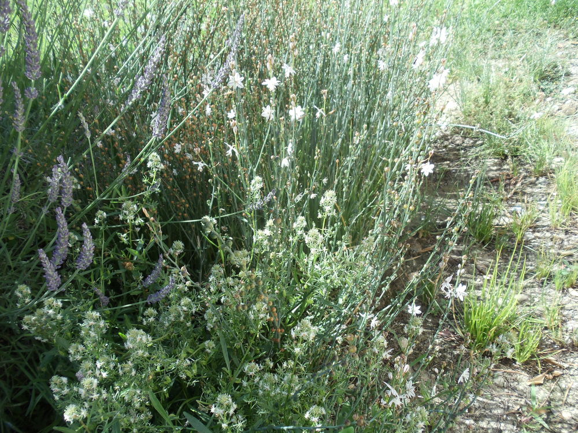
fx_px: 735
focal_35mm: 44
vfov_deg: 32.9
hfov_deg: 42.9
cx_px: 289
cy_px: 216
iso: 100
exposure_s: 1/320
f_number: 3.5
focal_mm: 6
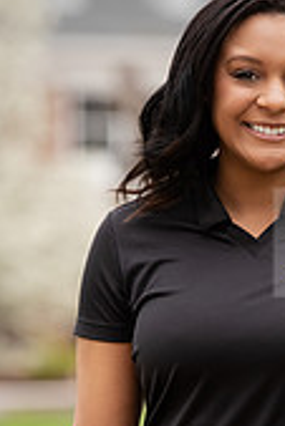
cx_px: 235
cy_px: 345
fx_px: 5368
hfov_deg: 3.0
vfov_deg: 4.5
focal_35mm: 453
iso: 160
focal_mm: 170
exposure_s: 1/200
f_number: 4.5
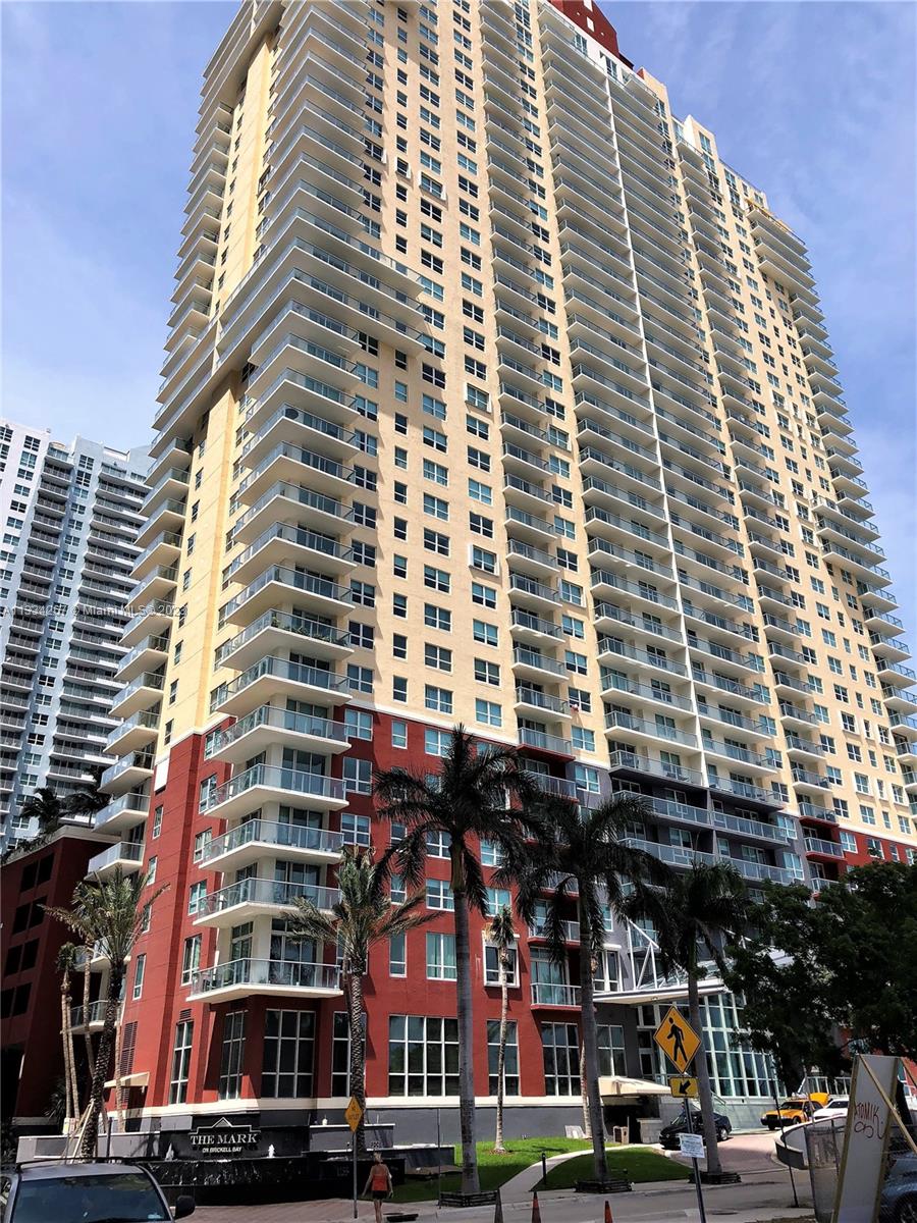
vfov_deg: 63.4
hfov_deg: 49.7
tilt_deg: +29.6
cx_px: 458
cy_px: 612
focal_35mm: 28
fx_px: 989
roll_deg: +0.1
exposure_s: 1/1946
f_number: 1.8
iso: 20
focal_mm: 3.99
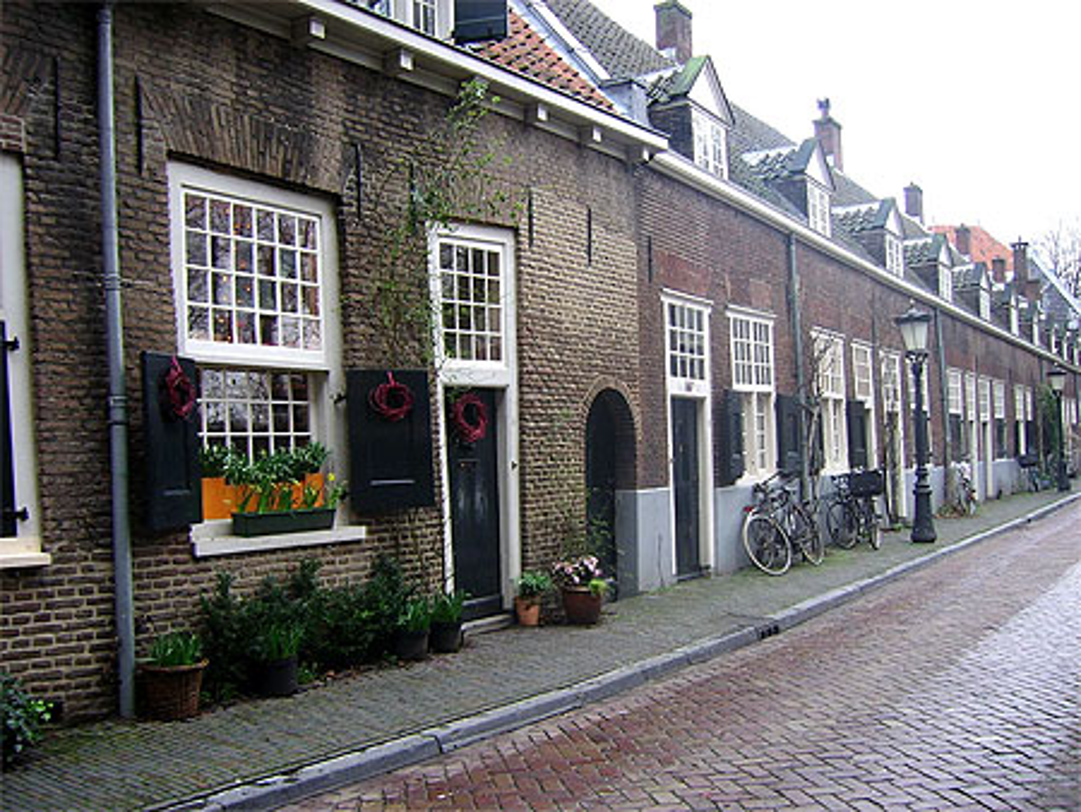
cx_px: 540
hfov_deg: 52.6
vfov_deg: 40.7
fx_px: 1094
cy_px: 406
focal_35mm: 35
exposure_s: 1/71
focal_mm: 5.95
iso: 100
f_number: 2.8
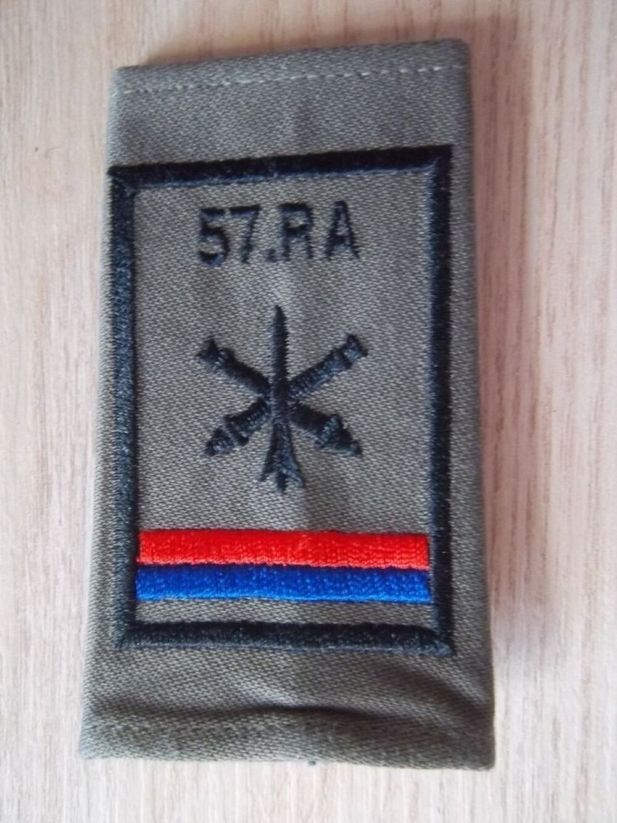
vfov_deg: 63.4
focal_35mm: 28
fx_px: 665
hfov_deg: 49.8
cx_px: 308
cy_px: 412
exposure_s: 1/8
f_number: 3.5
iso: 320
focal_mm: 5.05
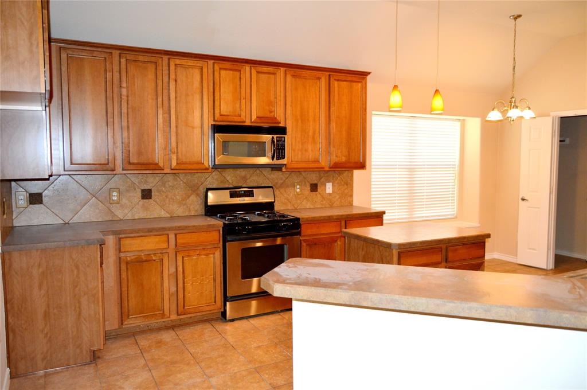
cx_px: 294
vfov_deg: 47.8
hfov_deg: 67.4
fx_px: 440
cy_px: 195
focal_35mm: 27
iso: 500
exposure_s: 1/60
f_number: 3.5
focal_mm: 18
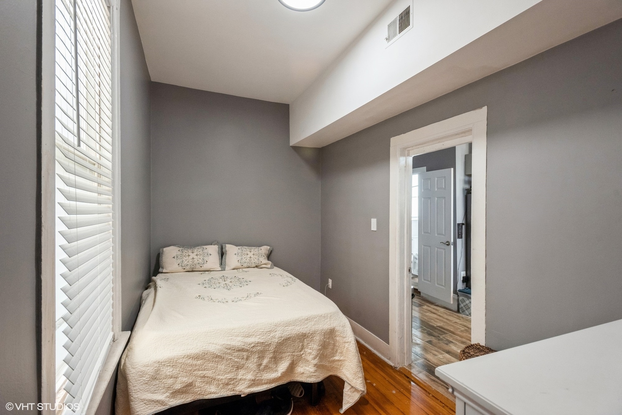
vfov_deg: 70.5
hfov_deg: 93.3
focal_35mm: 17
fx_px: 294
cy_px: 208
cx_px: 311
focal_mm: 17
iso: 2000
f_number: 8
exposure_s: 1/60
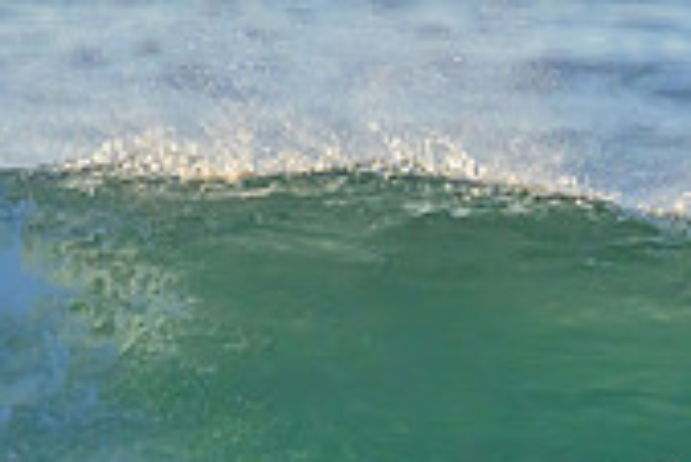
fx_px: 65027
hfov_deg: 0.6
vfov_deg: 0.4
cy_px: 601
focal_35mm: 3385
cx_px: 663
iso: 1250
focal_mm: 800
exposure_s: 1/1600
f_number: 11
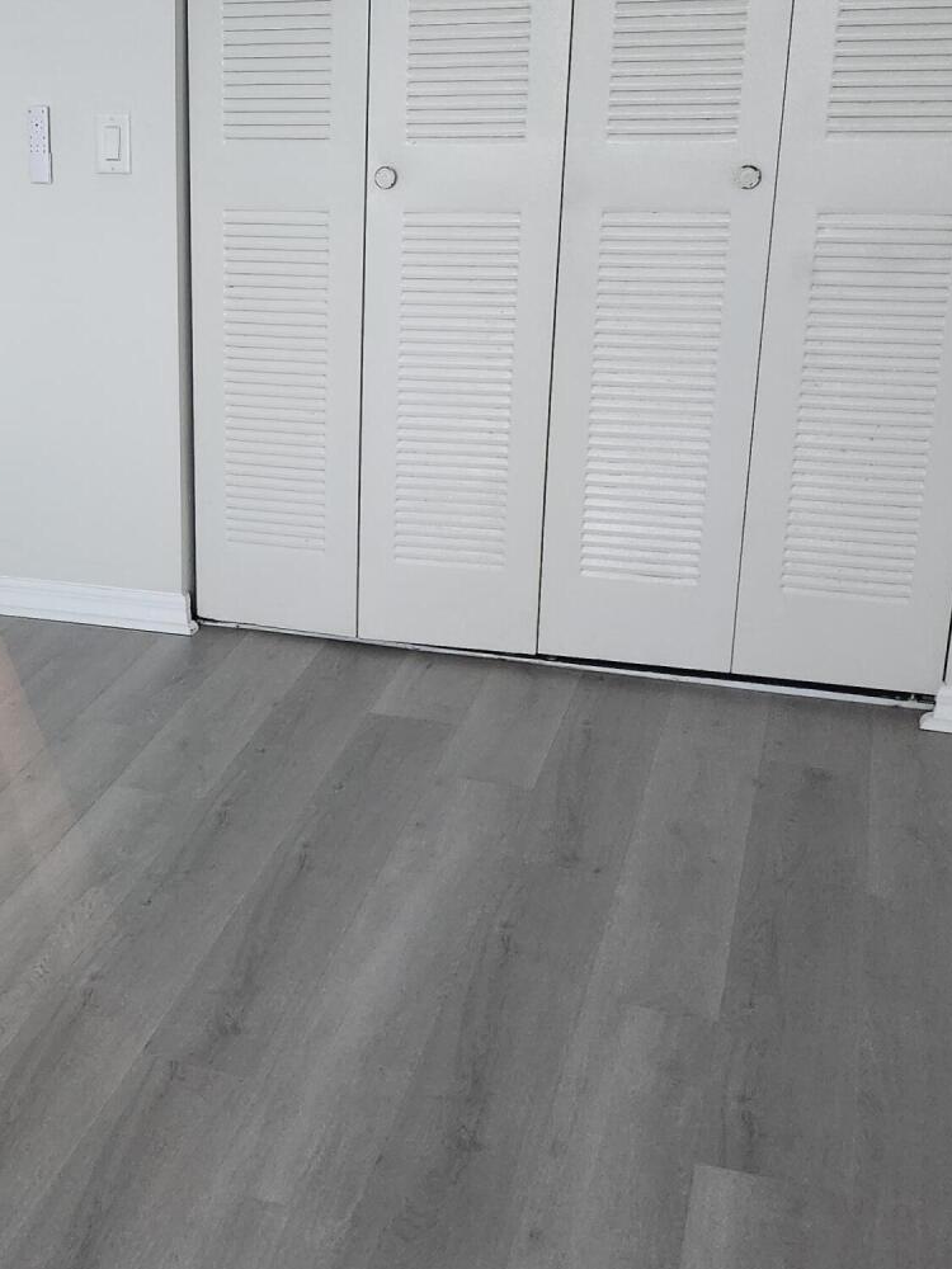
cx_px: 119
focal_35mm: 46
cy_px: 598
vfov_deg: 41.2
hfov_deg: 30.3
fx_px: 1687
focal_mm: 5.54
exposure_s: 1/120
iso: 1000
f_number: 1.8
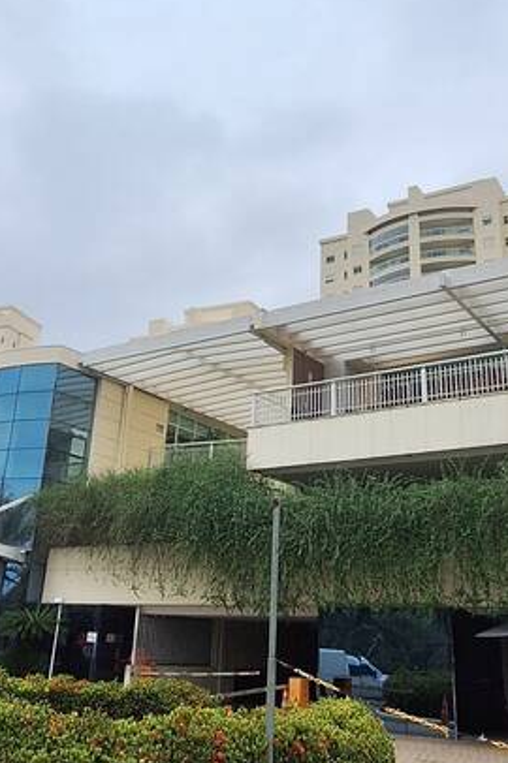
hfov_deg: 36.8
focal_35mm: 36
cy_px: 310
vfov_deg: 52.8
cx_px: 271
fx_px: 763
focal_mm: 1.74
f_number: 2.2
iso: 40
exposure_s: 1/2457
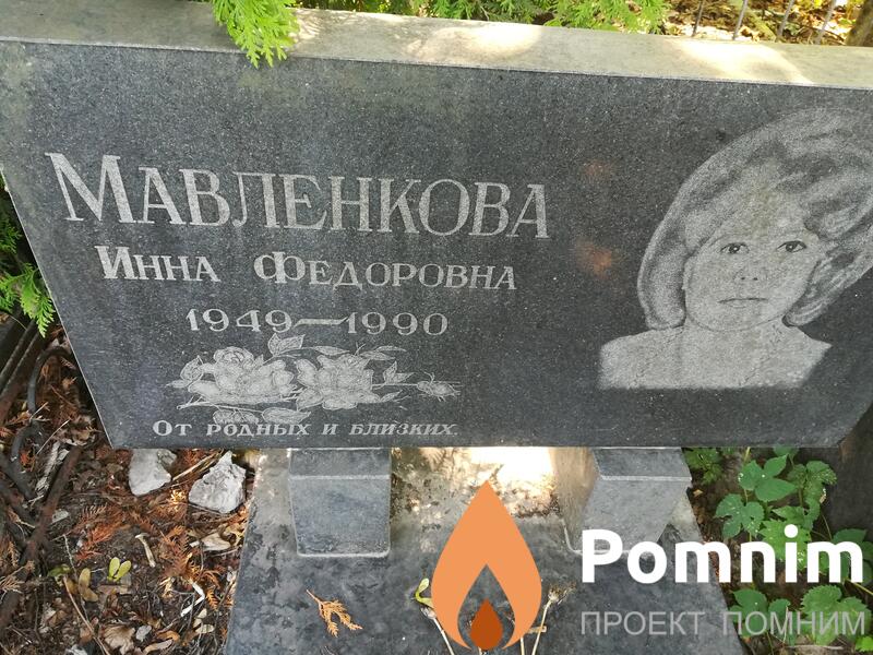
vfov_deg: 53.1
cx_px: 436
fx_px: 656
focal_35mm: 26
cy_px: 328
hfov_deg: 67.3
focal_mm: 3.83
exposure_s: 1/30
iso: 200
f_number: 2.2
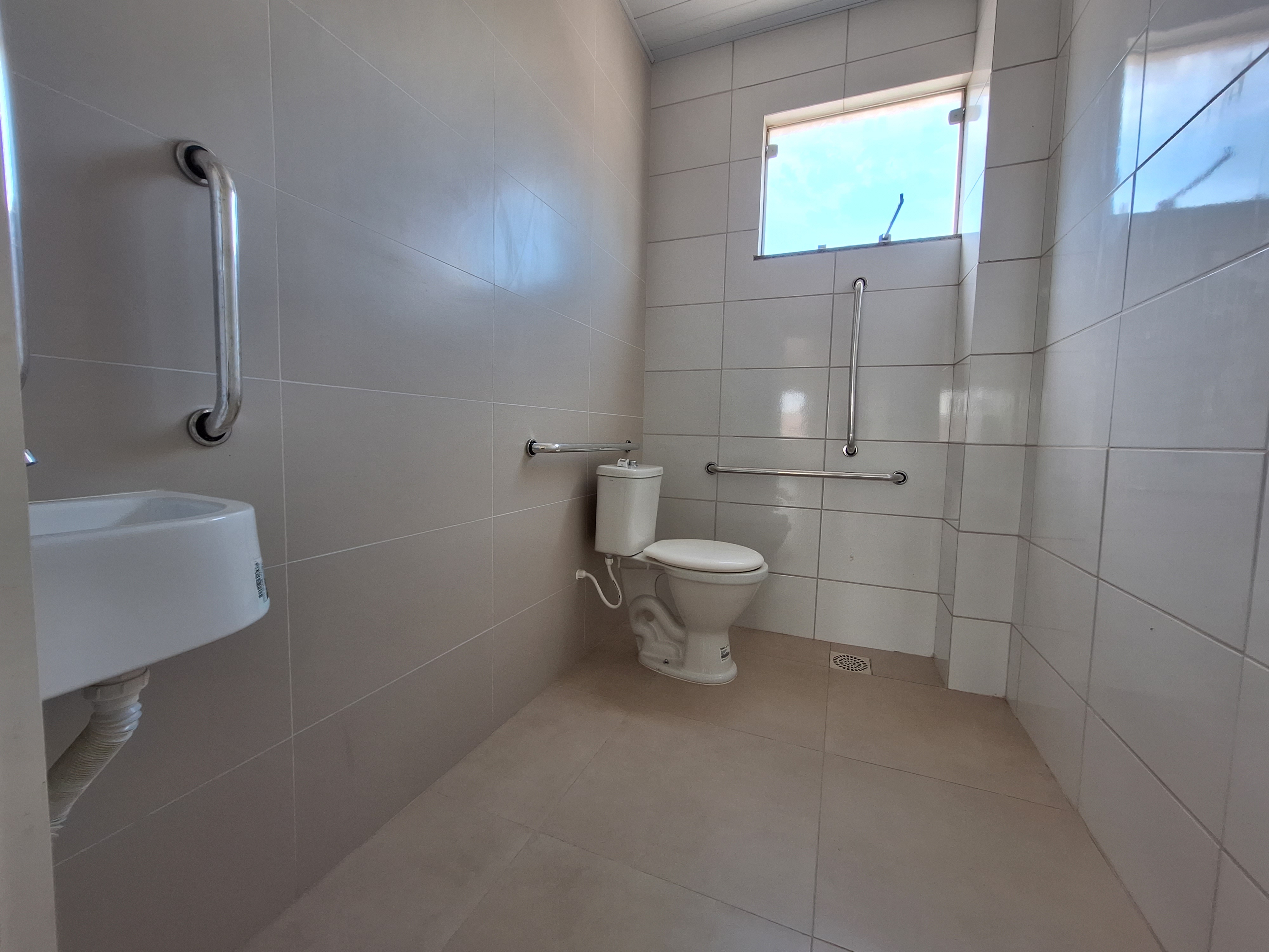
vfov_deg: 89.9
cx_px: 634
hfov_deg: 106.2
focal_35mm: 13
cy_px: 476
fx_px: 477
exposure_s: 1/100
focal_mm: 1.74
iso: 64
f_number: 2.2
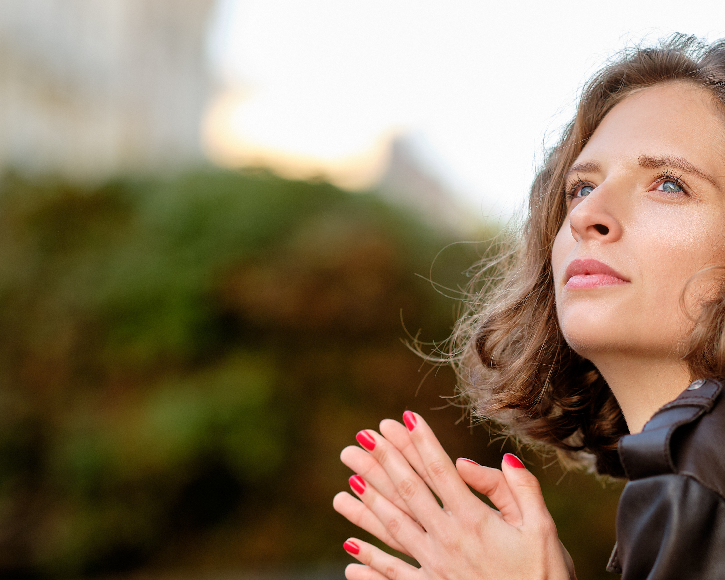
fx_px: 4442
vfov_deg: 7.5
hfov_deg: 9.3
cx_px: 509
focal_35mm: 207
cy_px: 354
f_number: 2
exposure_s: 1/250
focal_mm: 90
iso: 200
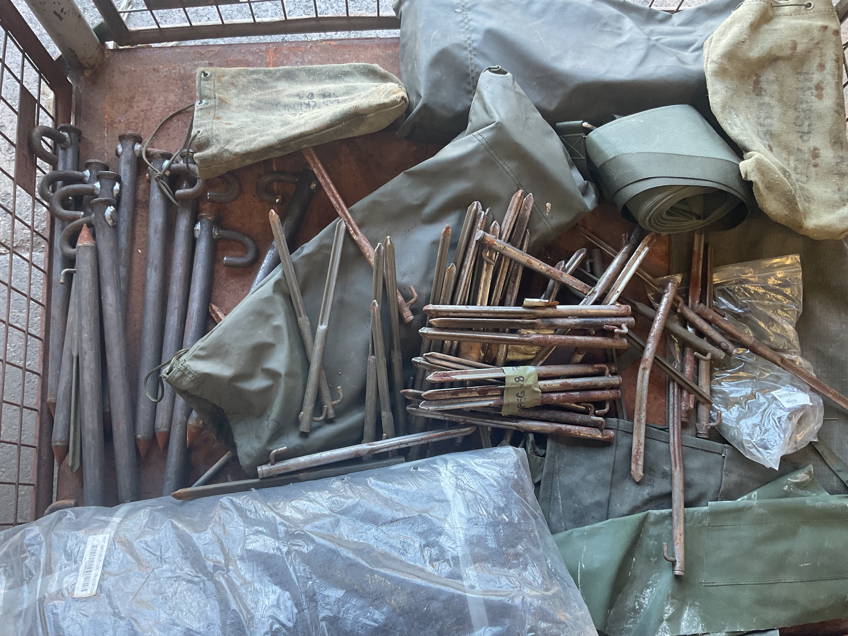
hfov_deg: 61.7
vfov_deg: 48.2
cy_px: 318
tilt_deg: -75.3
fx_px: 710
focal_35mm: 29
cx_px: 424
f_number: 1.8
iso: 64
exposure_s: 1/60
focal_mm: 3
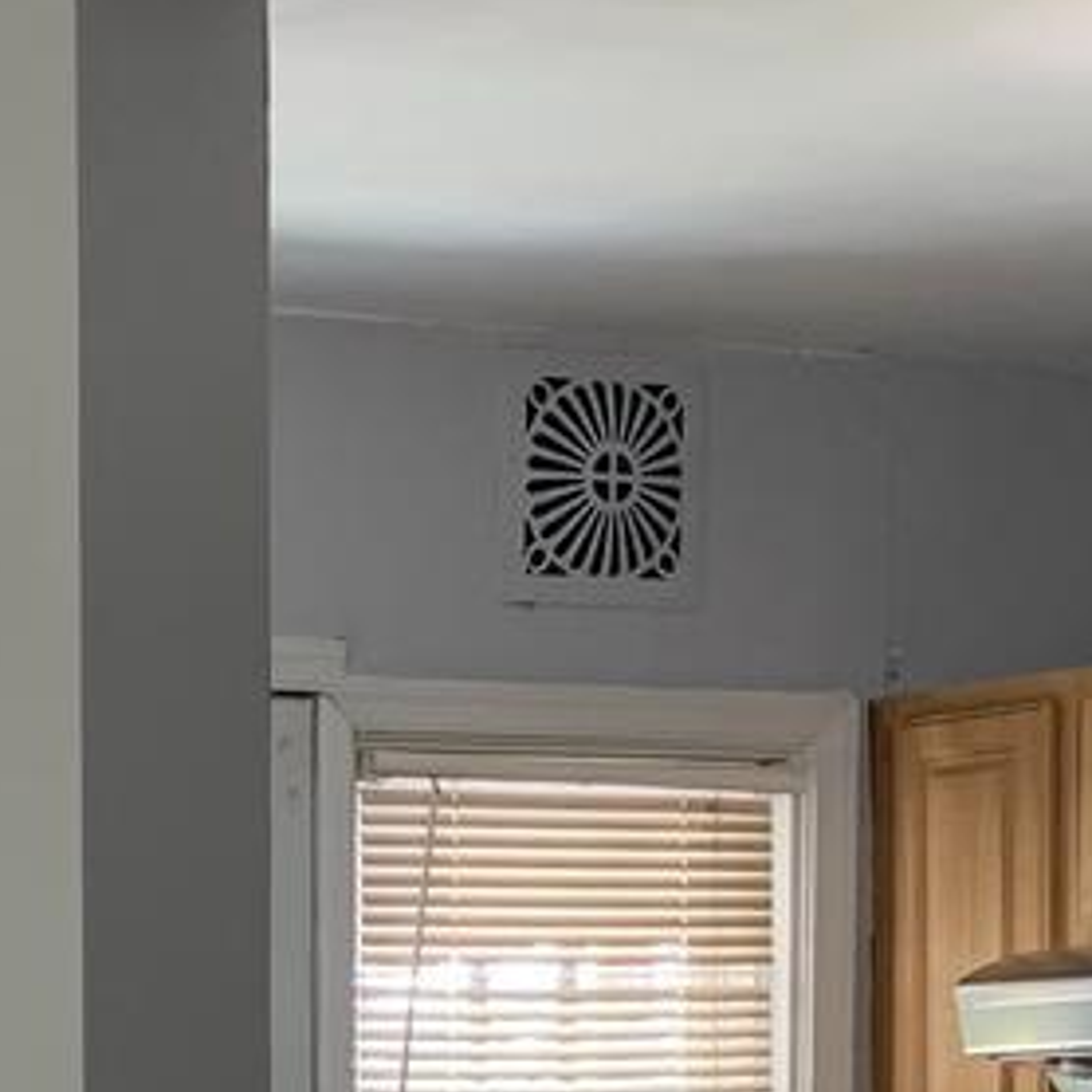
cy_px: 1736
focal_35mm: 127
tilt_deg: -6.6
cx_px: -94
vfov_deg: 12.9
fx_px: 4533
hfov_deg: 13.5
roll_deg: +0.6
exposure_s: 1/60
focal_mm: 4.25
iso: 80
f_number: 1.8
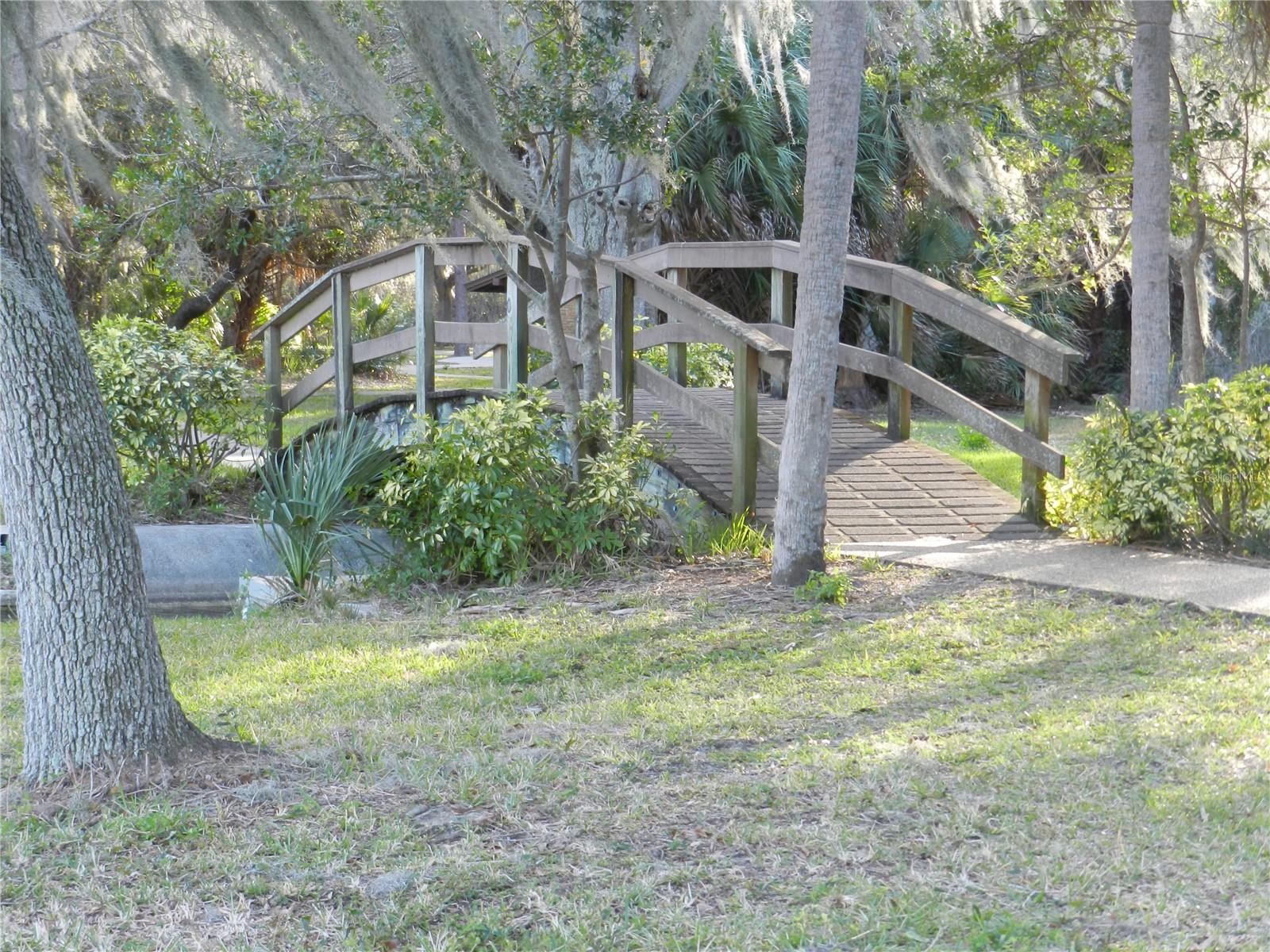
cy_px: 476
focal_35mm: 84
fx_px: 3082
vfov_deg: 17.6
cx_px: 635
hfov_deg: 23.3
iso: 160
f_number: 4.4
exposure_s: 1/40
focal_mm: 14.9
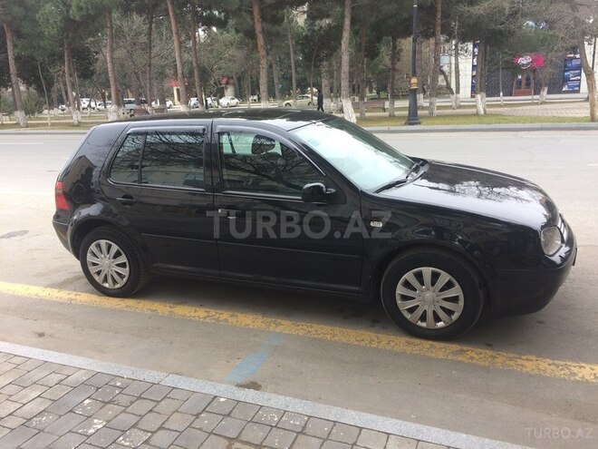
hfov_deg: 61.7
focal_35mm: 29
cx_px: 299
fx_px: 501
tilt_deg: -13.7
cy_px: 224
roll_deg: +3.6
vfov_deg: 48.2
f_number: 2.2
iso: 32
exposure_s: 1/115
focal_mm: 4.15
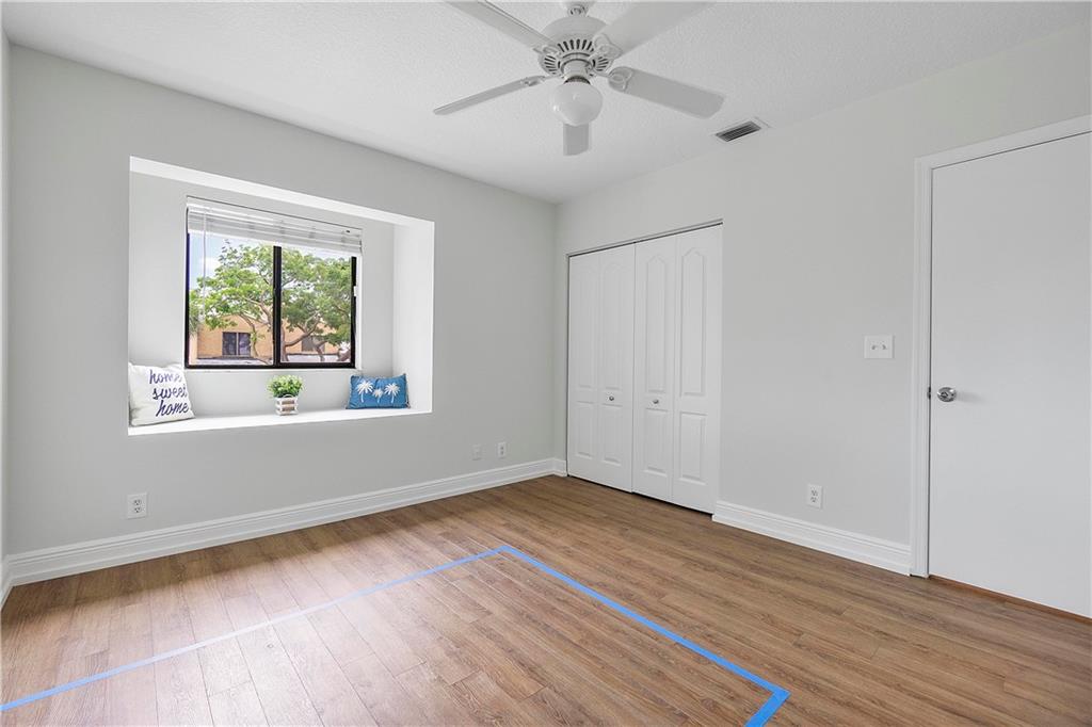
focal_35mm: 15
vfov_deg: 77.3
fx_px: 455
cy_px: 364
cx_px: 546
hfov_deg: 100.4
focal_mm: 10
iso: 250
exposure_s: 1/100
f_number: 6.3
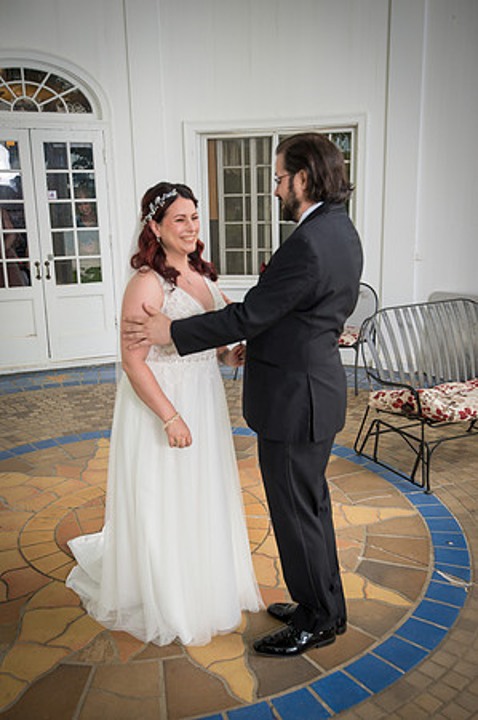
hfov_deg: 37.8
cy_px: 360
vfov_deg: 54.5
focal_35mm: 35
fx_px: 699
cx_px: 239
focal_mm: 35
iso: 400
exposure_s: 1/250
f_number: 4.8
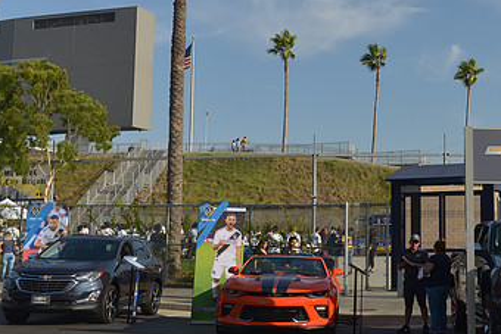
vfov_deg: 23.4
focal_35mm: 58
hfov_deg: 33.5
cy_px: 139
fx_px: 807
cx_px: 398
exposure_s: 1/2500
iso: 200
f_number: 4.5
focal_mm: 34
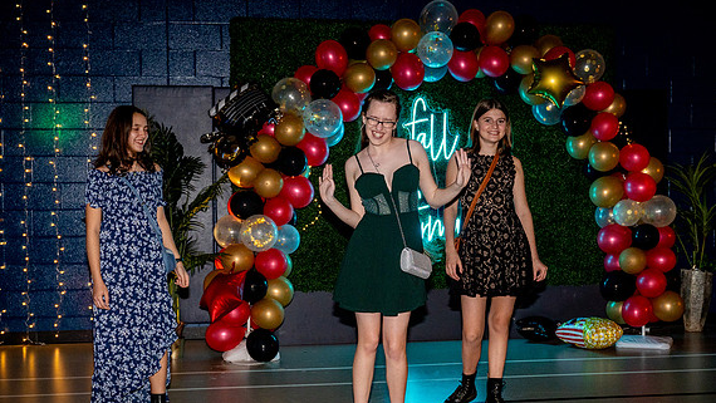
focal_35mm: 50
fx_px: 950
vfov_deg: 24.0
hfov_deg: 41.3
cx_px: 351
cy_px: 226
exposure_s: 1/100
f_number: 4
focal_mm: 39
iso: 1250
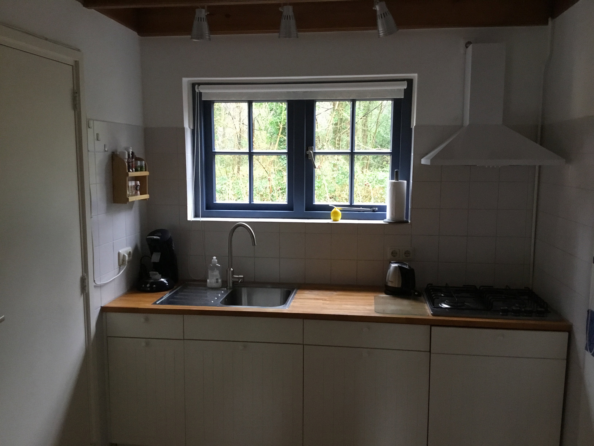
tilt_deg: -8.3
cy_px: 223
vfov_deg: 45.4
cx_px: 297
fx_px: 532
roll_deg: +0.1
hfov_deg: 58.4
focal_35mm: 31
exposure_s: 1/25
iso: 200
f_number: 2.4
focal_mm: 3.3
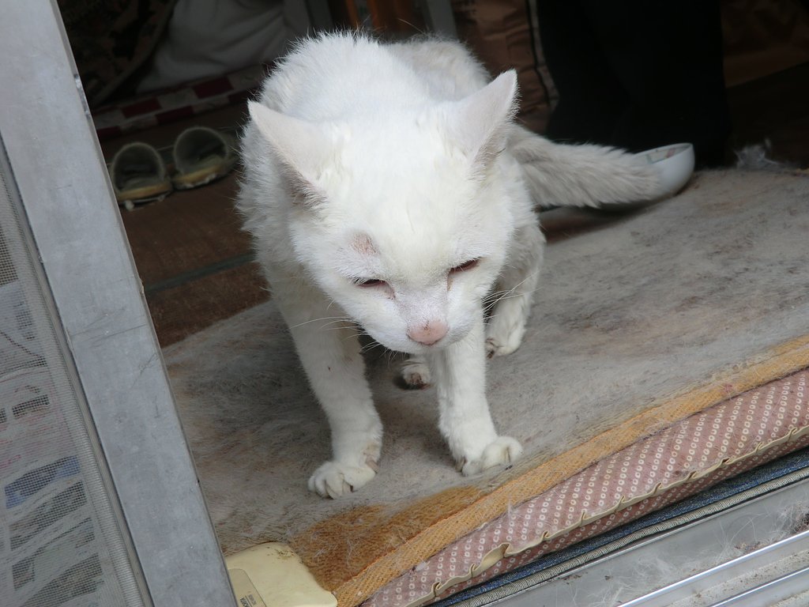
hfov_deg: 34.9
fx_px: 1285
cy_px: 304
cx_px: 404
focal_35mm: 55
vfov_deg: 26.6
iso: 64
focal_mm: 9.8
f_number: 4.2
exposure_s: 1/100
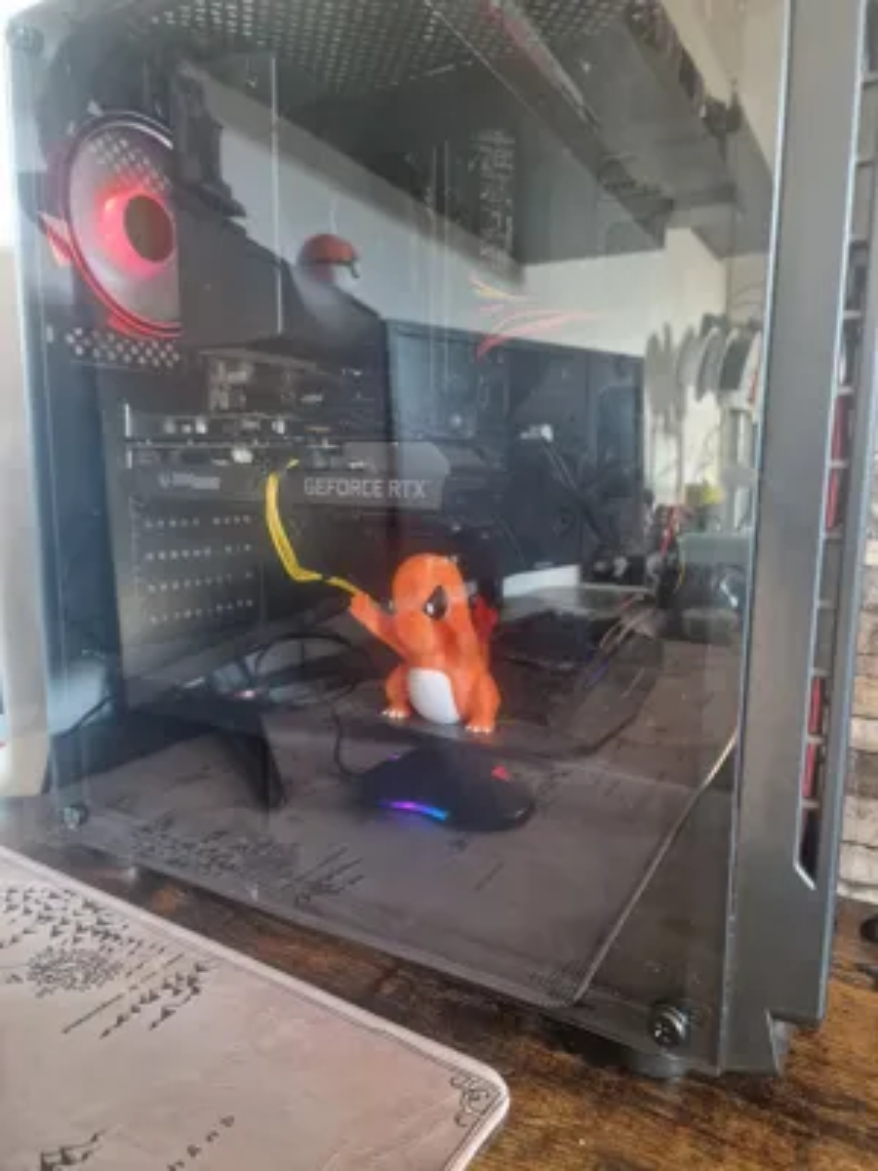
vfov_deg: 73.9
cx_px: 439
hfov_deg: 58.9
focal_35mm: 23
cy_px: 586
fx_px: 778
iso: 640
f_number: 1.8
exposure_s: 1/33
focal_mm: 6.4
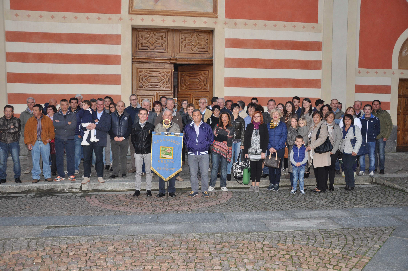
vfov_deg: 41.6
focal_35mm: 32
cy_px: 136
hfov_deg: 59.6
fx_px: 357
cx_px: 204
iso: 500
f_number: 3.8
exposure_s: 1/60
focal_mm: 21
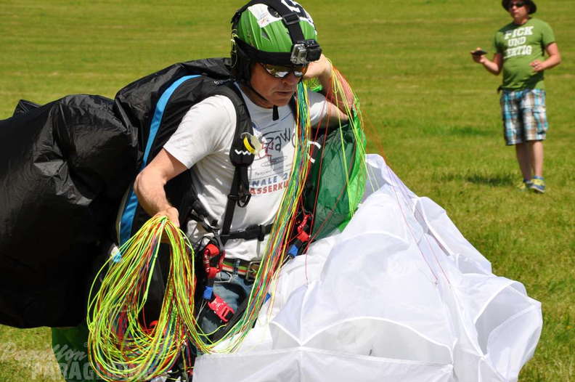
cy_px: 191
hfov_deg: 14.9
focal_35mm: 138
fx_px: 2201
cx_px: 288
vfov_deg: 9.9
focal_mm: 92
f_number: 10
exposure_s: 1/400
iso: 200
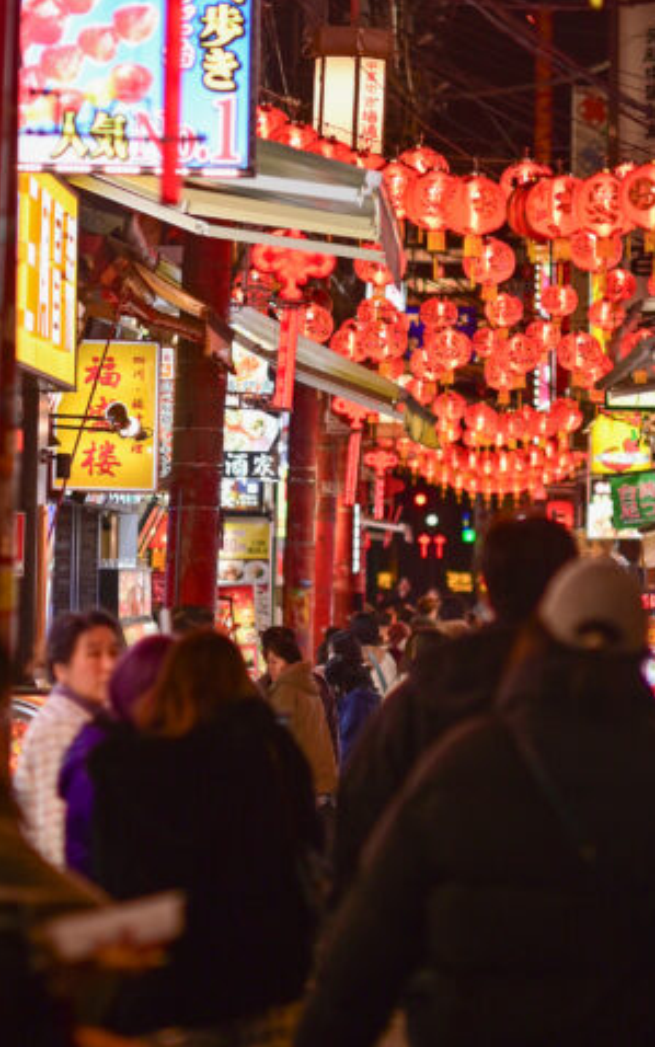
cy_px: 156
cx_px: 413
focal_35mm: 229
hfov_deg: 5.7
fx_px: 6537
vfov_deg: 9.1
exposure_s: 1/125
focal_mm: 105
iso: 180
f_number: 2.5
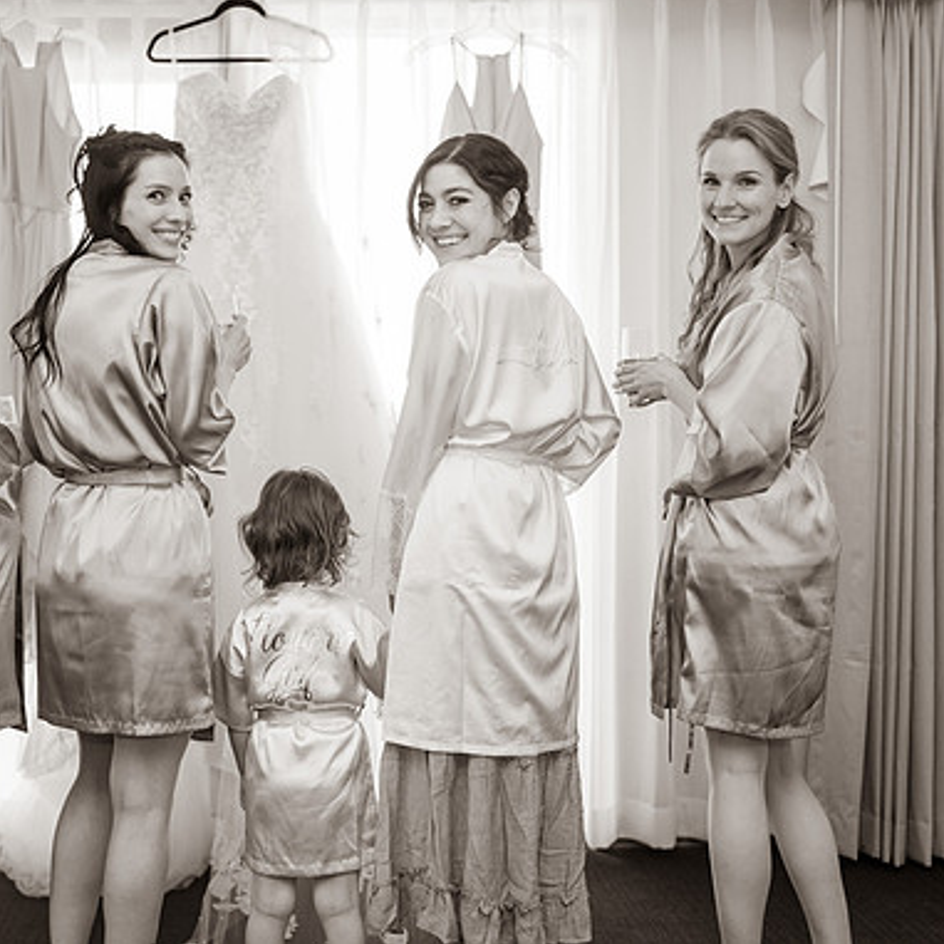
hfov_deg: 36.5
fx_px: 1419
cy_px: 467
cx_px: 341
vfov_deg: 36.8
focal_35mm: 46
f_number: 1.2
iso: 250
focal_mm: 35
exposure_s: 1/125
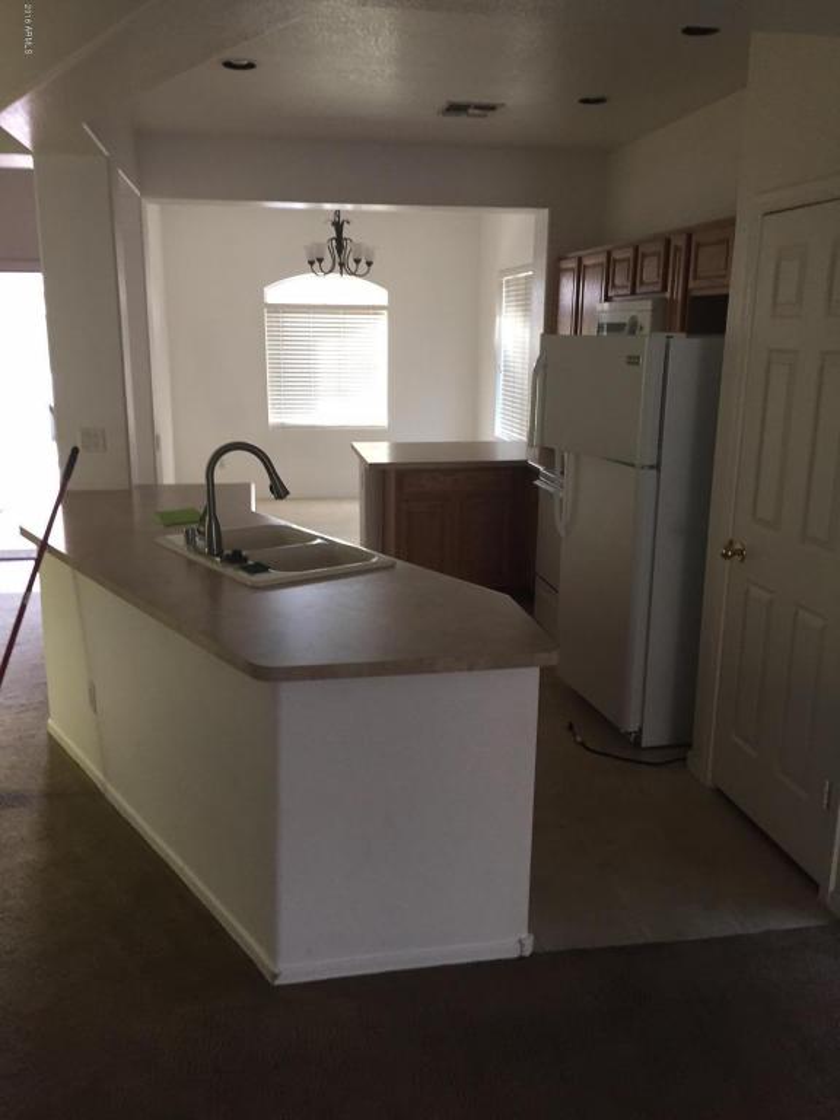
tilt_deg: -15.1
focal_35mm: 29
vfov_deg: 61.7
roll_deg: -0.2
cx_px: 420
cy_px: 560
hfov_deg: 48.2
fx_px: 938
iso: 125
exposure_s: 1/30
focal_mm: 4.15
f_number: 2.2
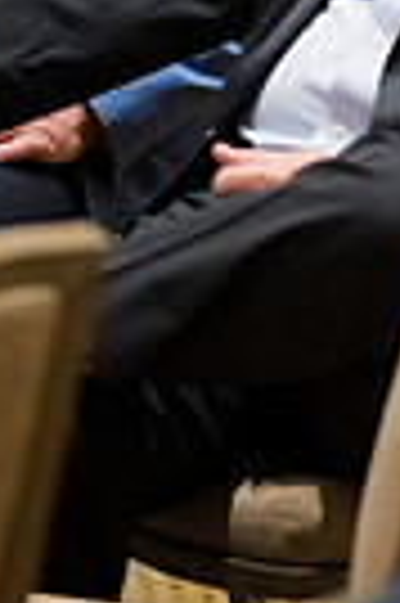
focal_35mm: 310
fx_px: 5180
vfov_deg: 6.6
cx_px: 40
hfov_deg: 4.4
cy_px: -338
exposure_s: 1/160
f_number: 2.8
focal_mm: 92
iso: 4000
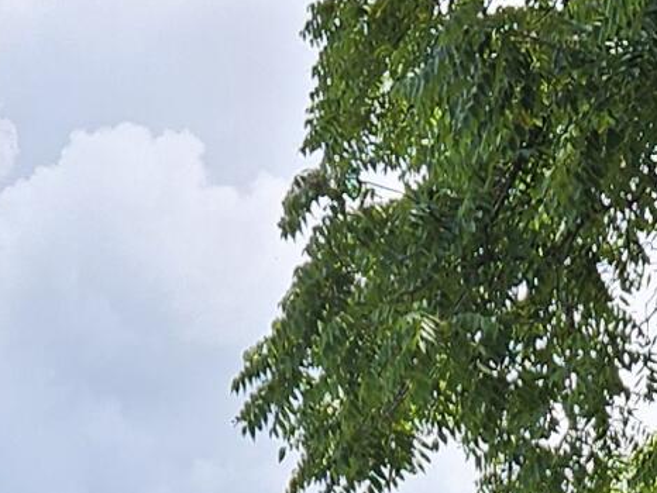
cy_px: 1254
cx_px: 704
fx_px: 2810
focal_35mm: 148
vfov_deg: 8.9
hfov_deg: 13.1
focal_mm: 5.4
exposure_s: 1/679
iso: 25
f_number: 1.8
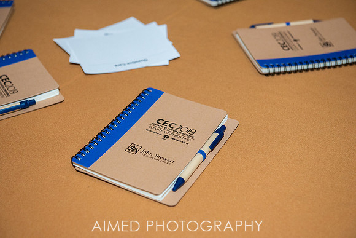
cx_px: 178
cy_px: 119
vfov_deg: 19.5
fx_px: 692
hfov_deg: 28.8
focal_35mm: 70
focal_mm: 70
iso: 1250
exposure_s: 1/200
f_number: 4
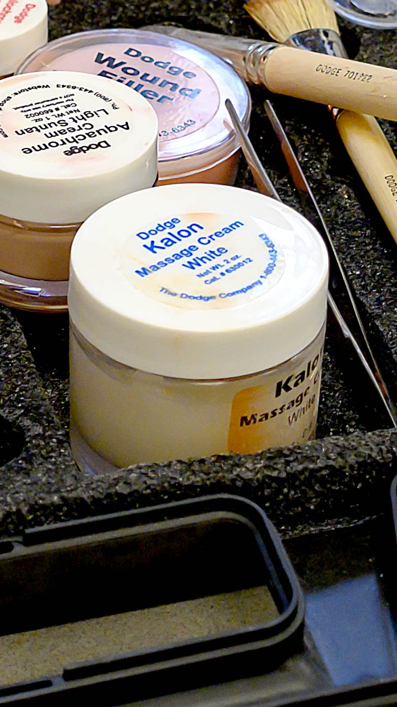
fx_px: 2134
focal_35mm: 114
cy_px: -121
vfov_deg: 17.9
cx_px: 314
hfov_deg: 10.6
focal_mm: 18
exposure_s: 1/160
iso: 800
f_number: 5
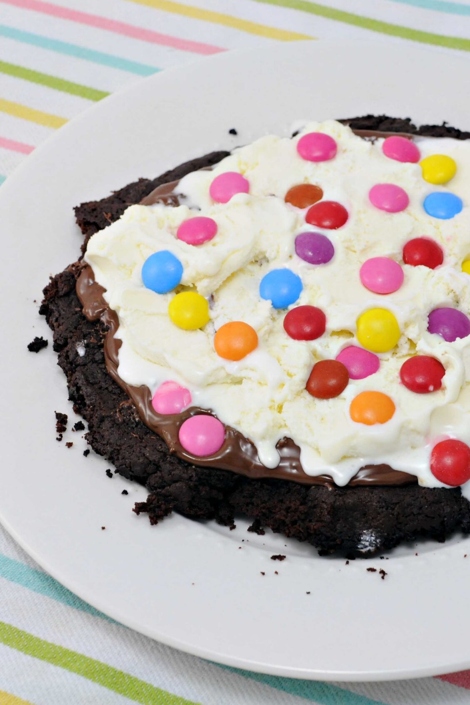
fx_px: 1332
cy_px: 351
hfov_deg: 20.0
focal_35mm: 68
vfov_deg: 29.7
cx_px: 270
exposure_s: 1/100
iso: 800
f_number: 6.3
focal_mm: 30
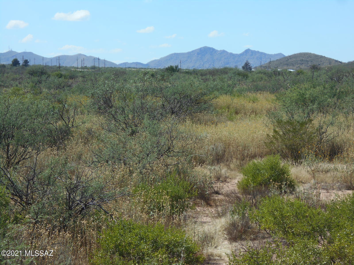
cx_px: 177
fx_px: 1329
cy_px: 132
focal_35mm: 130
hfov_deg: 15.2
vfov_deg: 11.4
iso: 80
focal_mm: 23
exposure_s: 1/320
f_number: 6.5
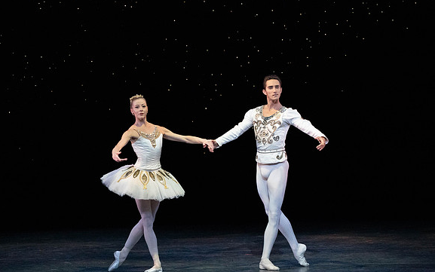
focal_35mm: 341
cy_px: 141
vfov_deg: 3.9
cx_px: 217
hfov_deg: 6.2
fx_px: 4044
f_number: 11
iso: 20000
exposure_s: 1/400
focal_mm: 333
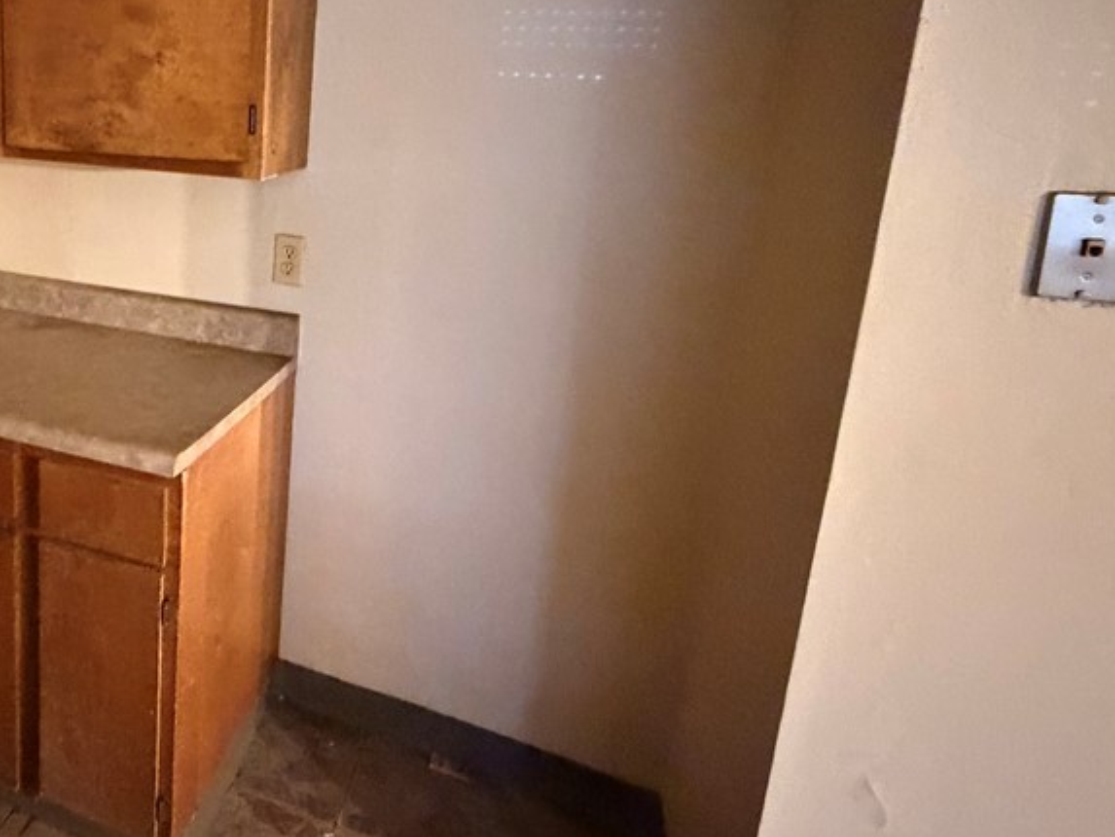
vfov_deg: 53.3
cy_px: 247
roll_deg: -2.0
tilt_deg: -11.4
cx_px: 202
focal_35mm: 25
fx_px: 805
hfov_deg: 62.7
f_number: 2.2
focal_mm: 2.22
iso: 1250
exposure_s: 1/30
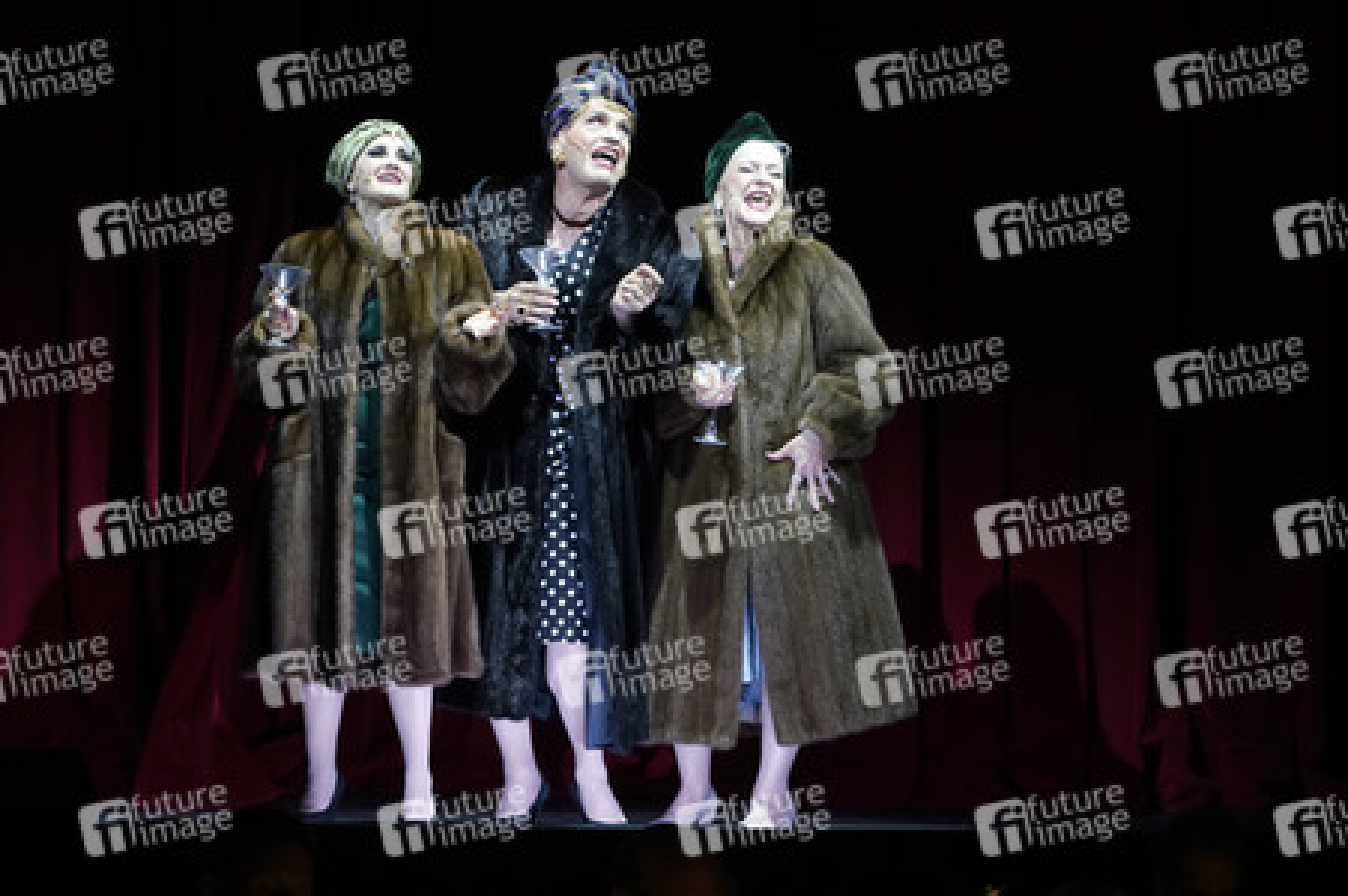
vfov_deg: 9.6
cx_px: 674
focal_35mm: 142
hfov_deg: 14.5
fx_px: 5313
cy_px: 448
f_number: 5.6
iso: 2500
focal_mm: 142
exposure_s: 1/250
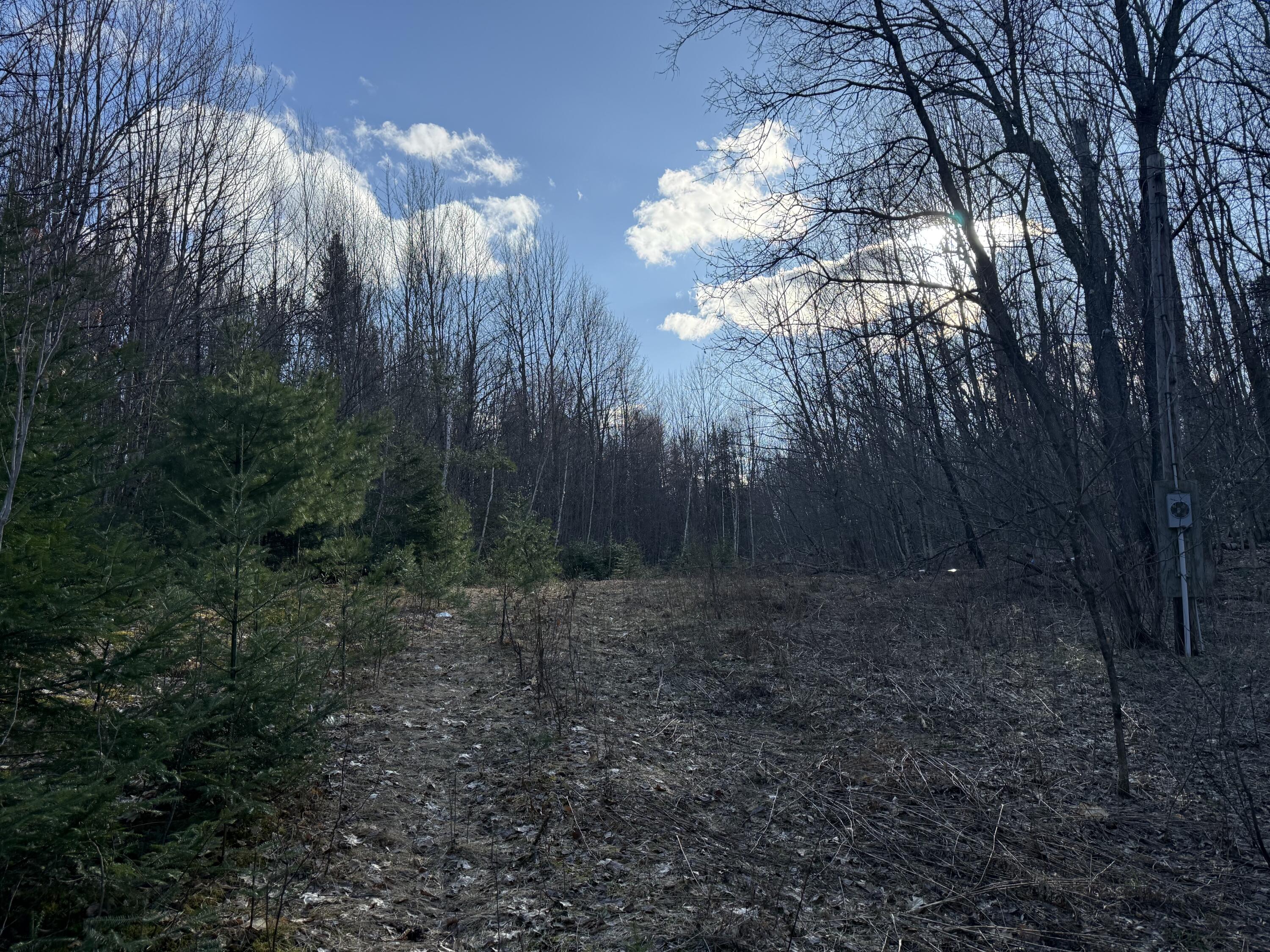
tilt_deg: +9.7
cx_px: 635
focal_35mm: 24
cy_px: 476
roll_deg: +2.6
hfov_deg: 71.6
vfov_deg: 56.8
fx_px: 881
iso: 100
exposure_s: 1/3425
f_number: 1.78
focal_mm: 6.76
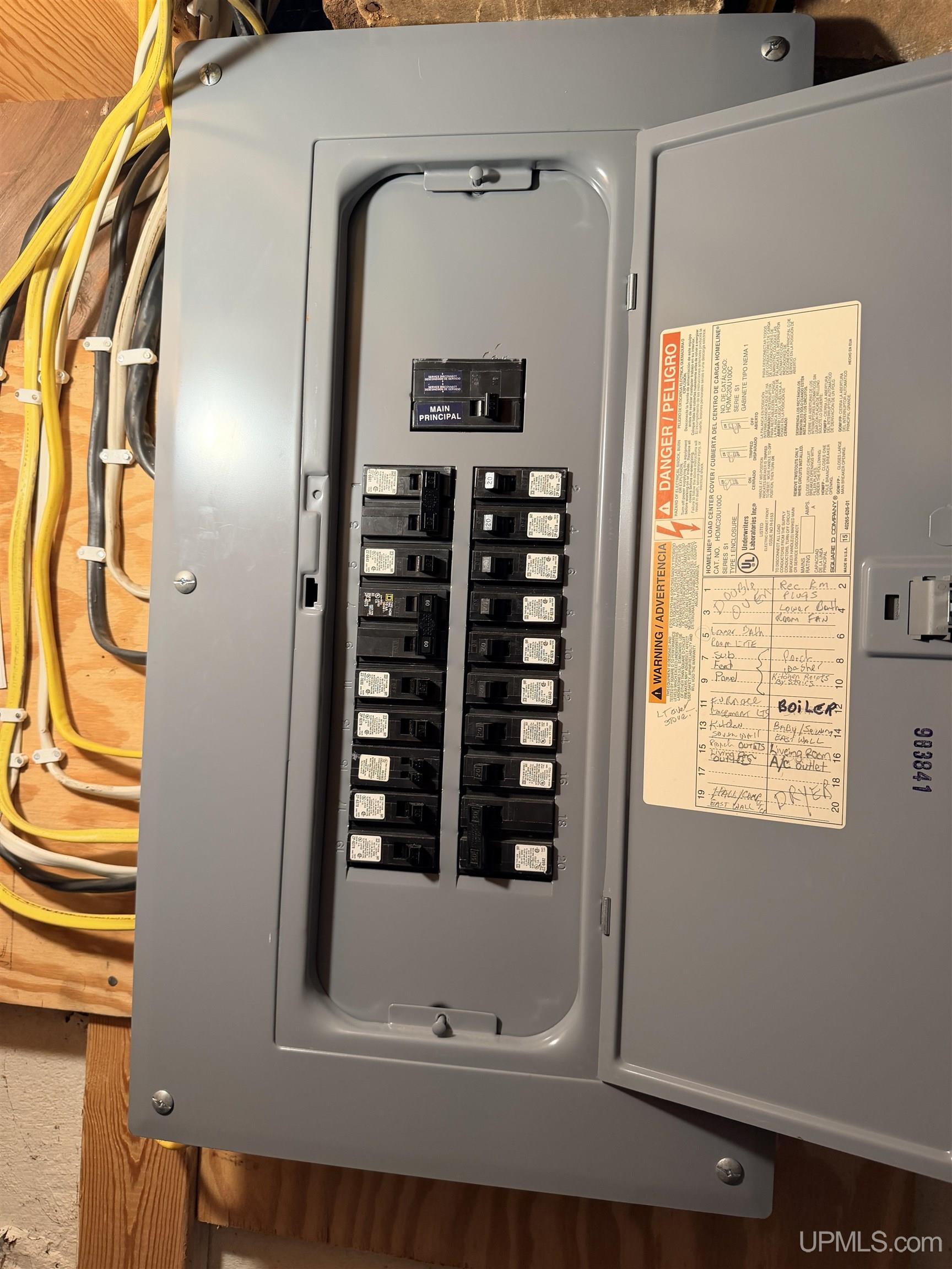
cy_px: 634
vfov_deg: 71.6
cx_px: 476
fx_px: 880
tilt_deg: -0.1
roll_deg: -2.3
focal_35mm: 24
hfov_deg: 56.8
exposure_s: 1/60
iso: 160
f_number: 1.78
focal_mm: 6.76
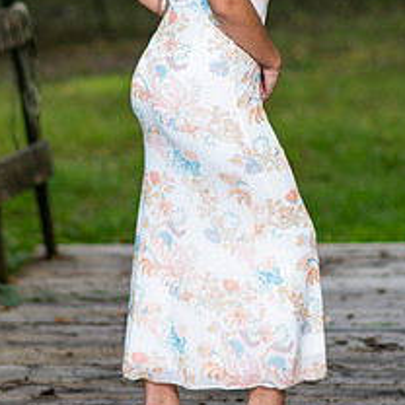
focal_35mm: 233
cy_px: 90
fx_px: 3084
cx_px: 191
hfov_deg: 7.5
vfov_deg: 7.5
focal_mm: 85
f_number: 2
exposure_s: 1/125
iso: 100
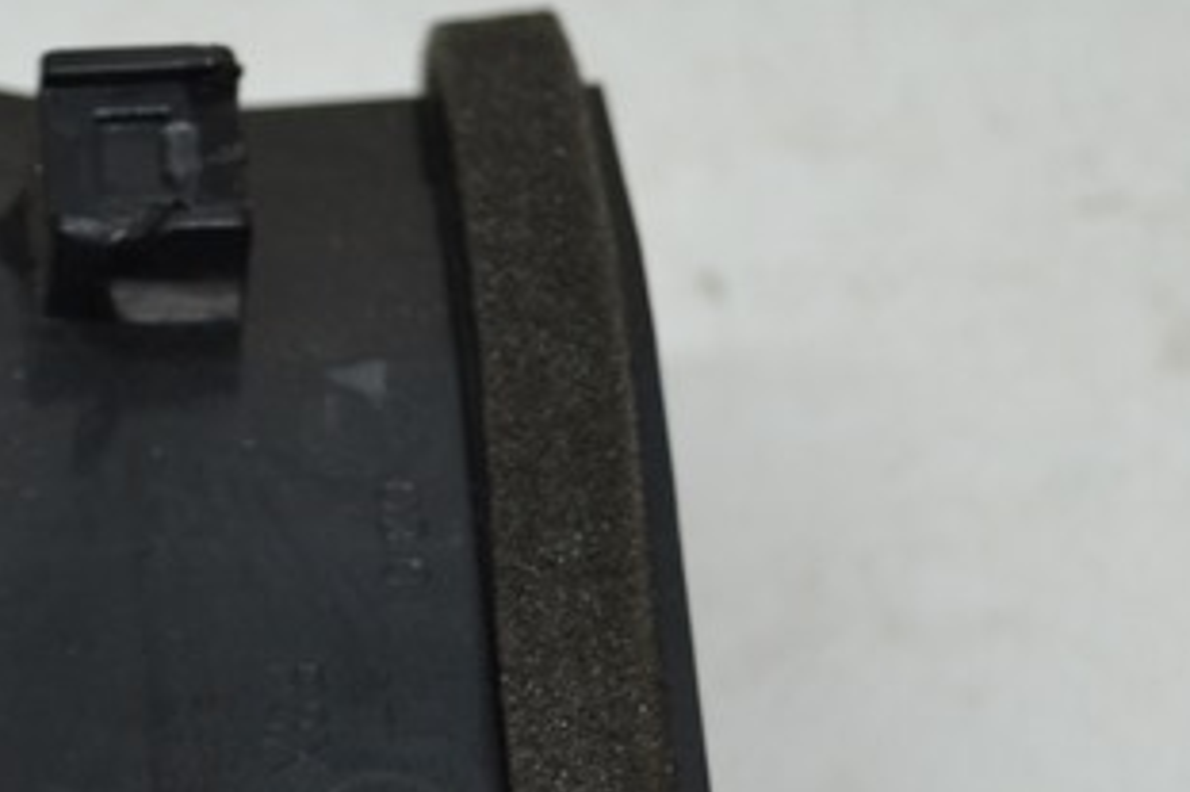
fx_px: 5220
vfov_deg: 8.6
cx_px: -226
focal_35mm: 158
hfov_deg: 12.7
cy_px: 951
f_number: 4.8
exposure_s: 1/60
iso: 220
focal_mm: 32
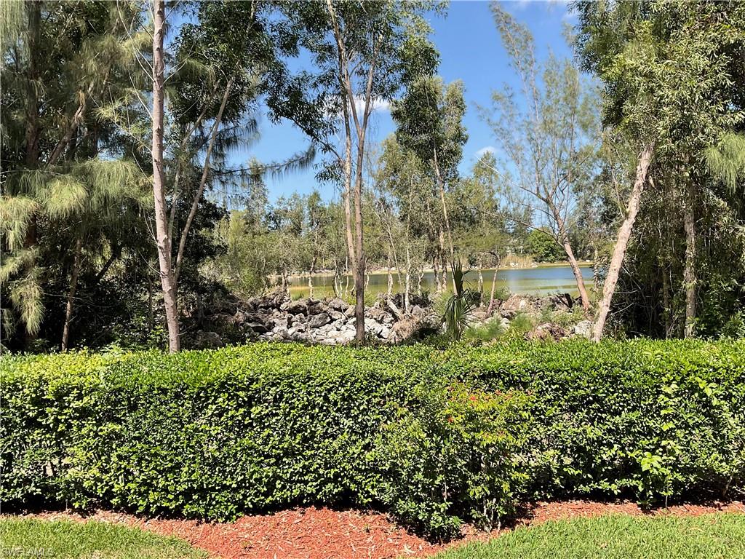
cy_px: 280
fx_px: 624
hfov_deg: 61.7
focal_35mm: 29
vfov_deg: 48.2
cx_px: 372
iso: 16
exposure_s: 1/1015
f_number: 1.8
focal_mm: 3
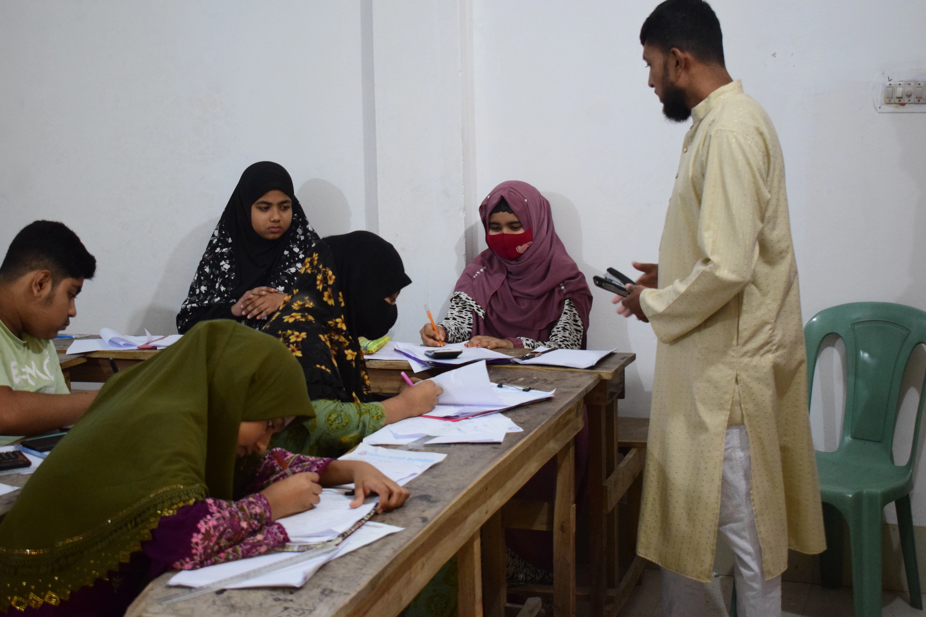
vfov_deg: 23.8
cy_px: 308
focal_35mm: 57
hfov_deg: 35.1
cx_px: 463
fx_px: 1466
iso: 3200
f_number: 4.8
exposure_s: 1/60
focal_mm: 38
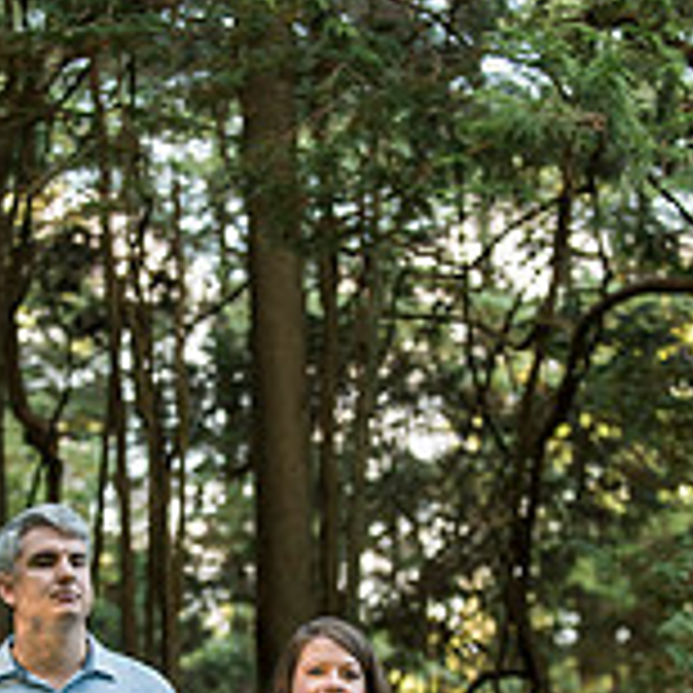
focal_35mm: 174
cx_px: 256
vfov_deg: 10.0
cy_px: 621
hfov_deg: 10.0
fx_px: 3941
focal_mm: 70
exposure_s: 1/320
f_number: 2.8
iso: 800
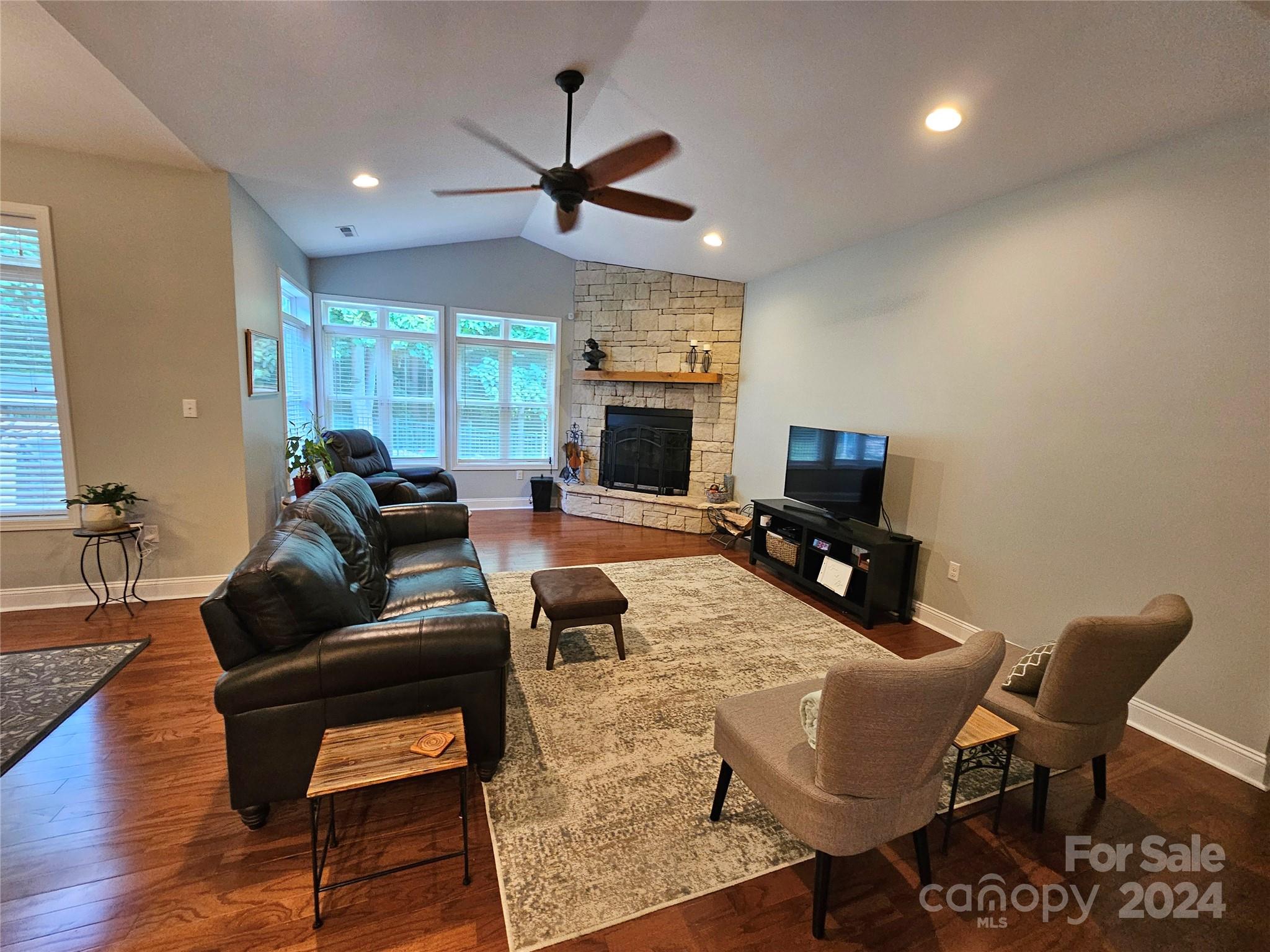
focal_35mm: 13
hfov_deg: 106.2
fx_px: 477
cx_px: 635
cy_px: 476
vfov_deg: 89.9
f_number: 2.2
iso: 400
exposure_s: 1/40
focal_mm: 2.2
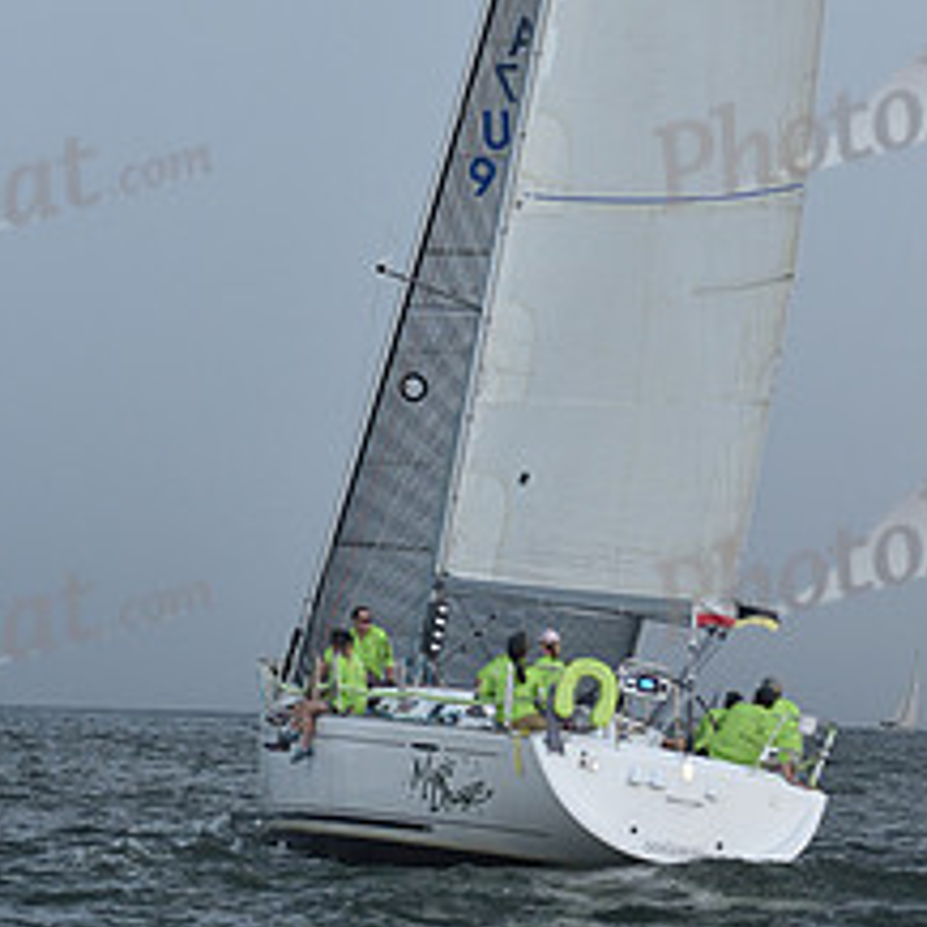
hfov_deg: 11.0
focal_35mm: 159
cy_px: -60
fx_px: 4817
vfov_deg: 10.9
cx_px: 434
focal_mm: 70
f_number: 3.2
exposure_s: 1/640
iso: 400
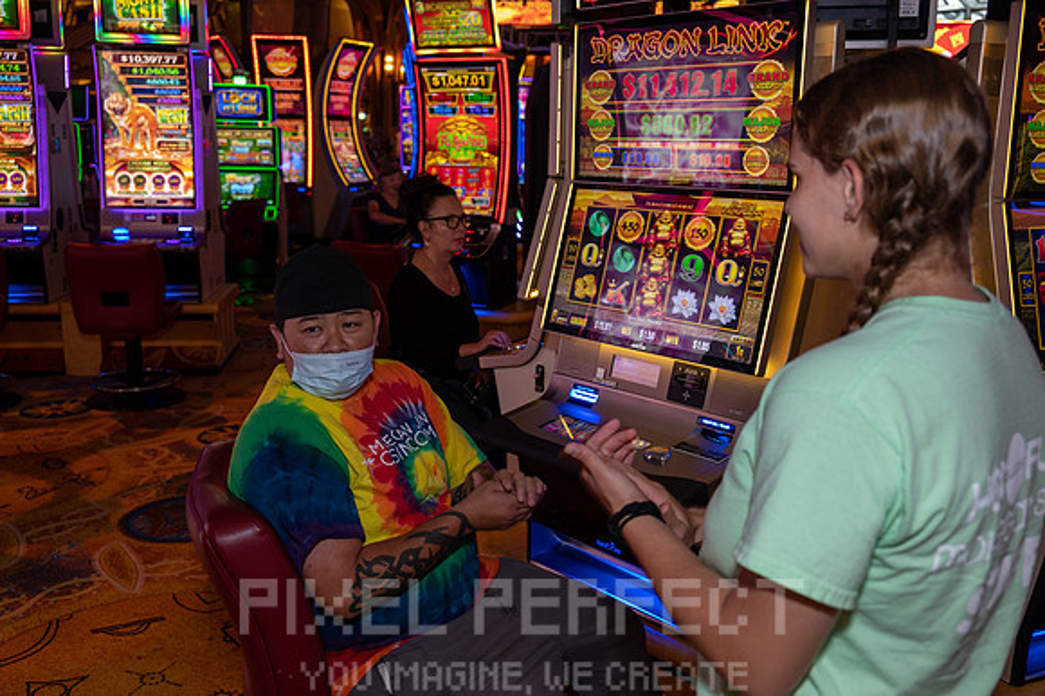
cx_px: 522
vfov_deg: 38.8
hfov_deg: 55.8
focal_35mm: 34
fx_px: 986
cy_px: 348
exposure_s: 1/60
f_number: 4.8
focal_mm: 34
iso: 1600
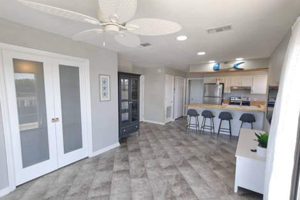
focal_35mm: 17
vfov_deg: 70.4
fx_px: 142
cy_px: 104
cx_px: 148
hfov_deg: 93.3
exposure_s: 1/100
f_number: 2
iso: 80
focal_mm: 2.31
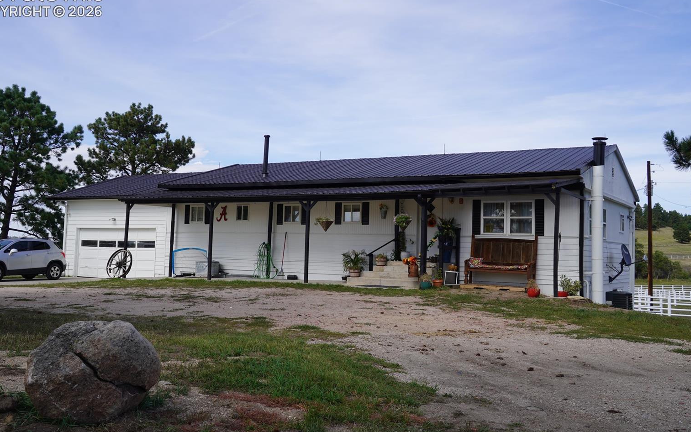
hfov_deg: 54.0
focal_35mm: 36
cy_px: 200
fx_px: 678
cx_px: 332
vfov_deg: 35.3
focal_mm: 33
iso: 100
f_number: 9
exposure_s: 1/125
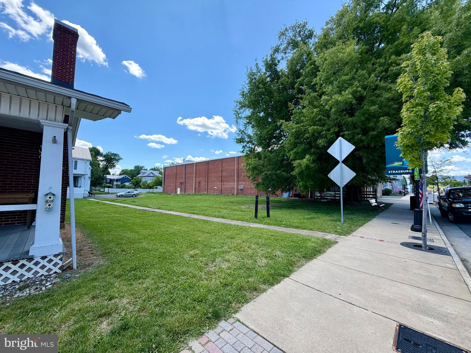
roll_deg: +0.0
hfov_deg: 102.1
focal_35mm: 14
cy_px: 176
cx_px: 236
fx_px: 190
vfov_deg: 85.7
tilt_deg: +3.3
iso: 40
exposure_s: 1/679
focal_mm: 2.22
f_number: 2.2
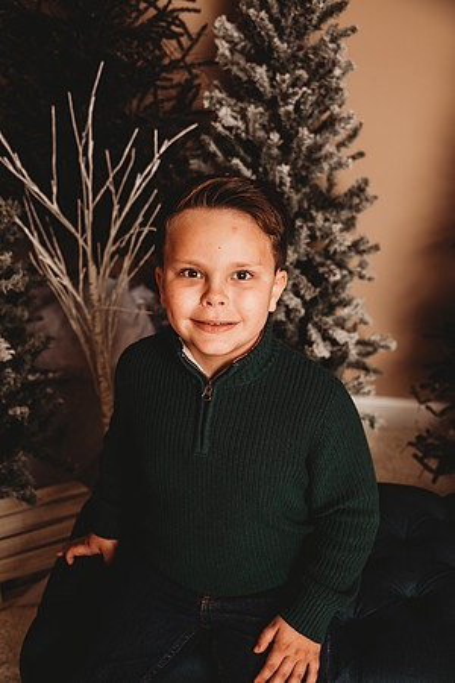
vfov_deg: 50.7
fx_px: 720
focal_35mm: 38
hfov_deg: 35.1
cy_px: 342
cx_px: 228
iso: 100
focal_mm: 38
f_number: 4
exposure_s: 1/160
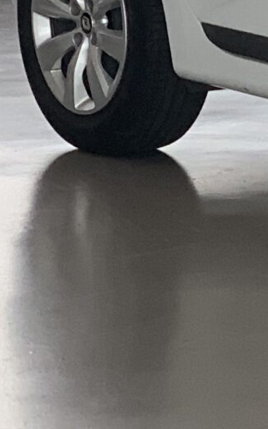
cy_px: 2
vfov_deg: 7.8
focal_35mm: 268
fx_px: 3134
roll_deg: -0.4
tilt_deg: -7.1
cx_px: 849
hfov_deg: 4.7
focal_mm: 6
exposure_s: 1/122
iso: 125
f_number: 2.4
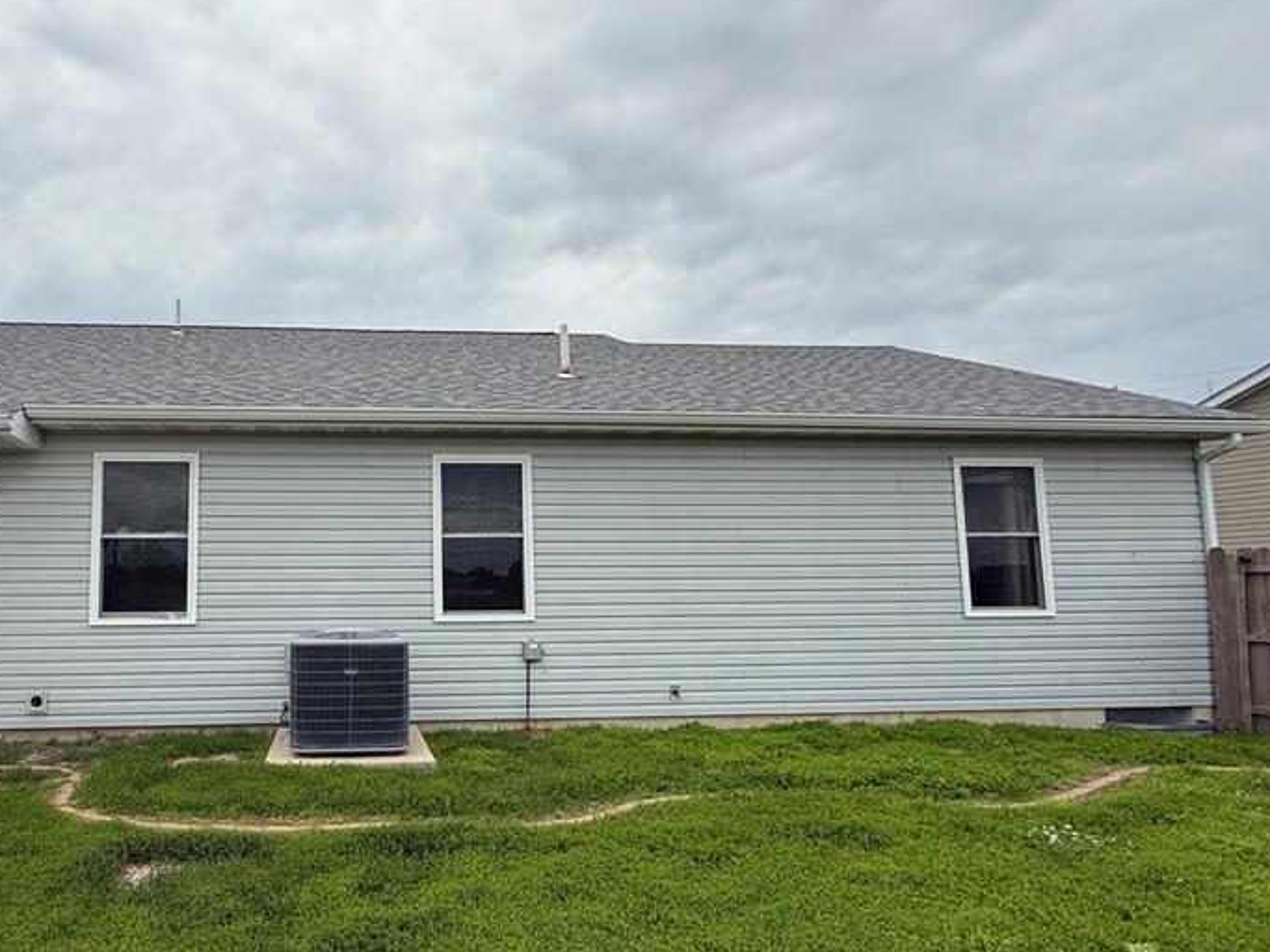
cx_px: 389
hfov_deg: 75.6
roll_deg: +0.5
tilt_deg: +5.6
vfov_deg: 63.2
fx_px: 770
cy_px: 537
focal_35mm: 21
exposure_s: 1/1534
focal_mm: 2.22
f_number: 2.2
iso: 50
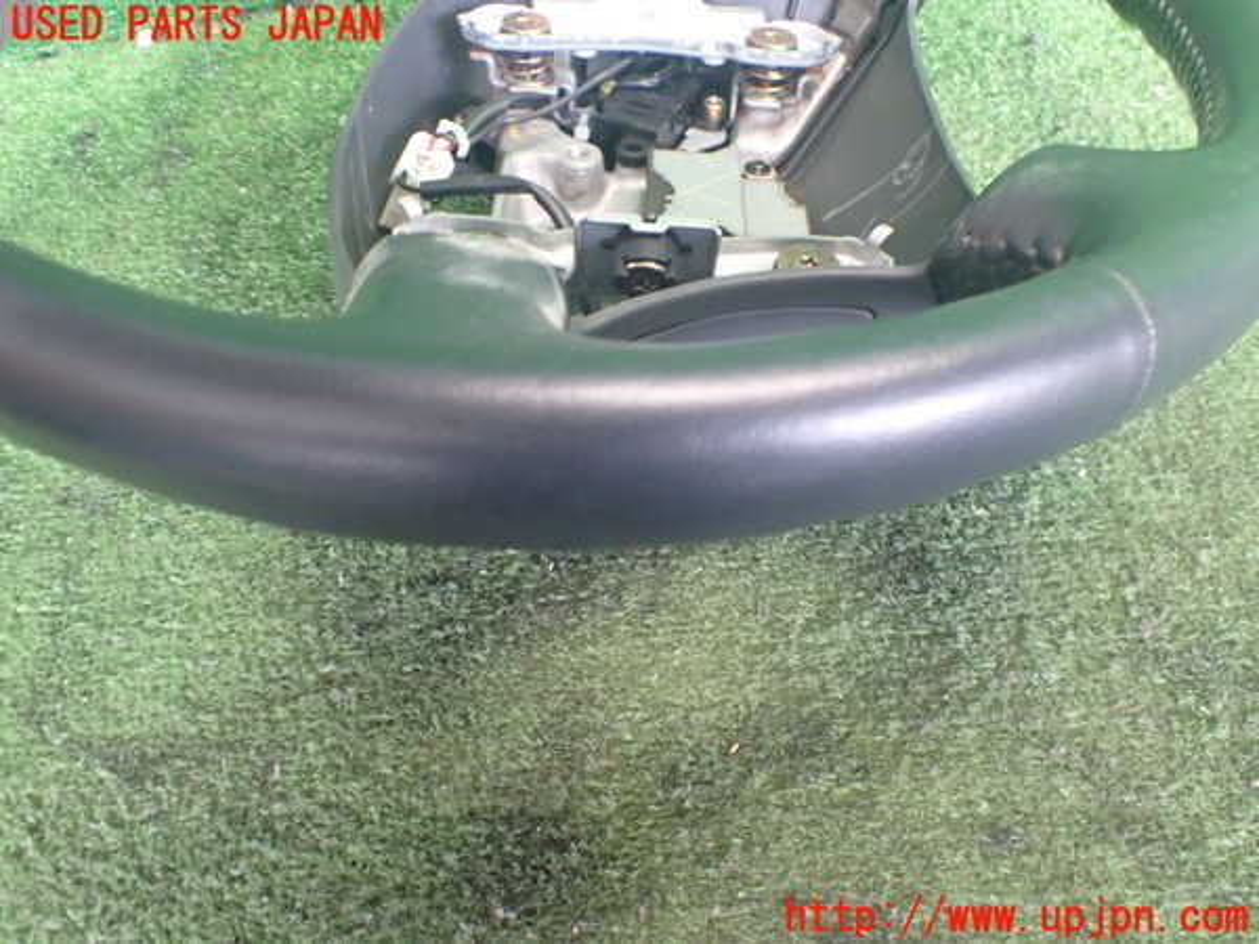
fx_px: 1091
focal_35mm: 30
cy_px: 472
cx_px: 630
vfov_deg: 46.8
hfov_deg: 60.0
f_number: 2.3
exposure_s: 1/40
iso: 800
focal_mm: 5.4
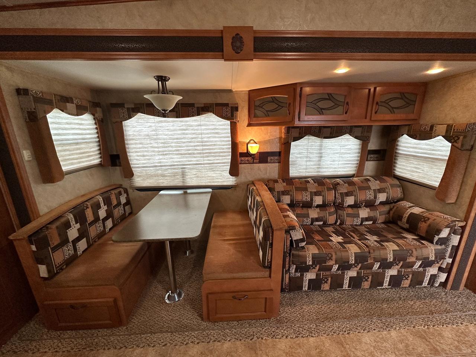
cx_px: 238
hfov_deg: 102.1
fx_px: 193
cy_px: 178
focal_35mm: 14
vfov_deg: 85.7
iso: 200
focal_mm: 2.22
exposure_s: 1/99
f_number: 2.2
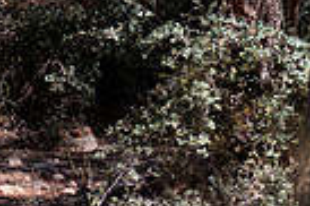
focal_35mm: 297
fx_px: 2554
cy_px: -146
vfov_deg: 4.6
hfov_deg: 6.8
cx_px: -222
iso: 100
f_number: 2.8
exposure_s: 1/640
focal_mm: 70
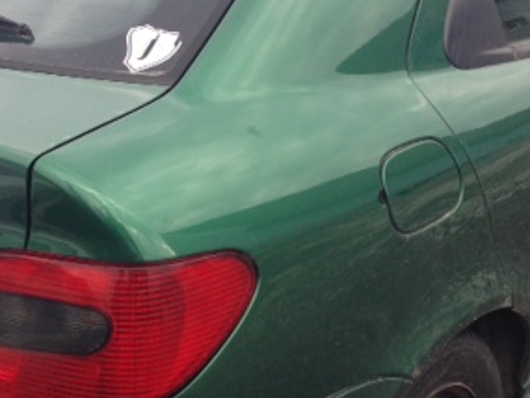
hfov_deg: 25.6
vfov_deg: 19.9
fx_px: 1133
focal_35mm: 74
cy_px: 175
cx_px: 457
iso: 50
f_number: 2.4
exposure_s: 1/244
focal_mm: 4.13
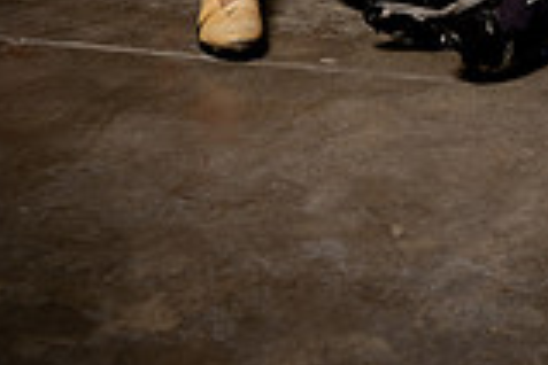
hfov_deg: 28.4
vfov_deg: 15.7
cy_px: -372
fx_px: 1035
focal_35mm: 68
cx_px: 507
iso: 80
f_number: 6.3
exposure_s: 1/200
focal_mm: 24
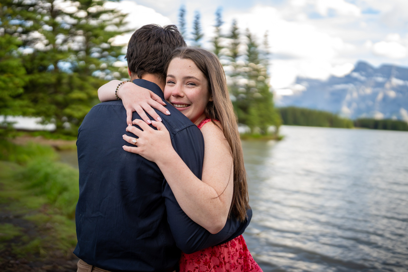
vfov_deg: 37.9
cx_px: 204
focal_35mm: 35
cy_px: 136
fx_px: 397
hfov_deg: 54.4
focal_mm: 35
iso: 800
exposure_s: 1/8000
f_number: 1.2
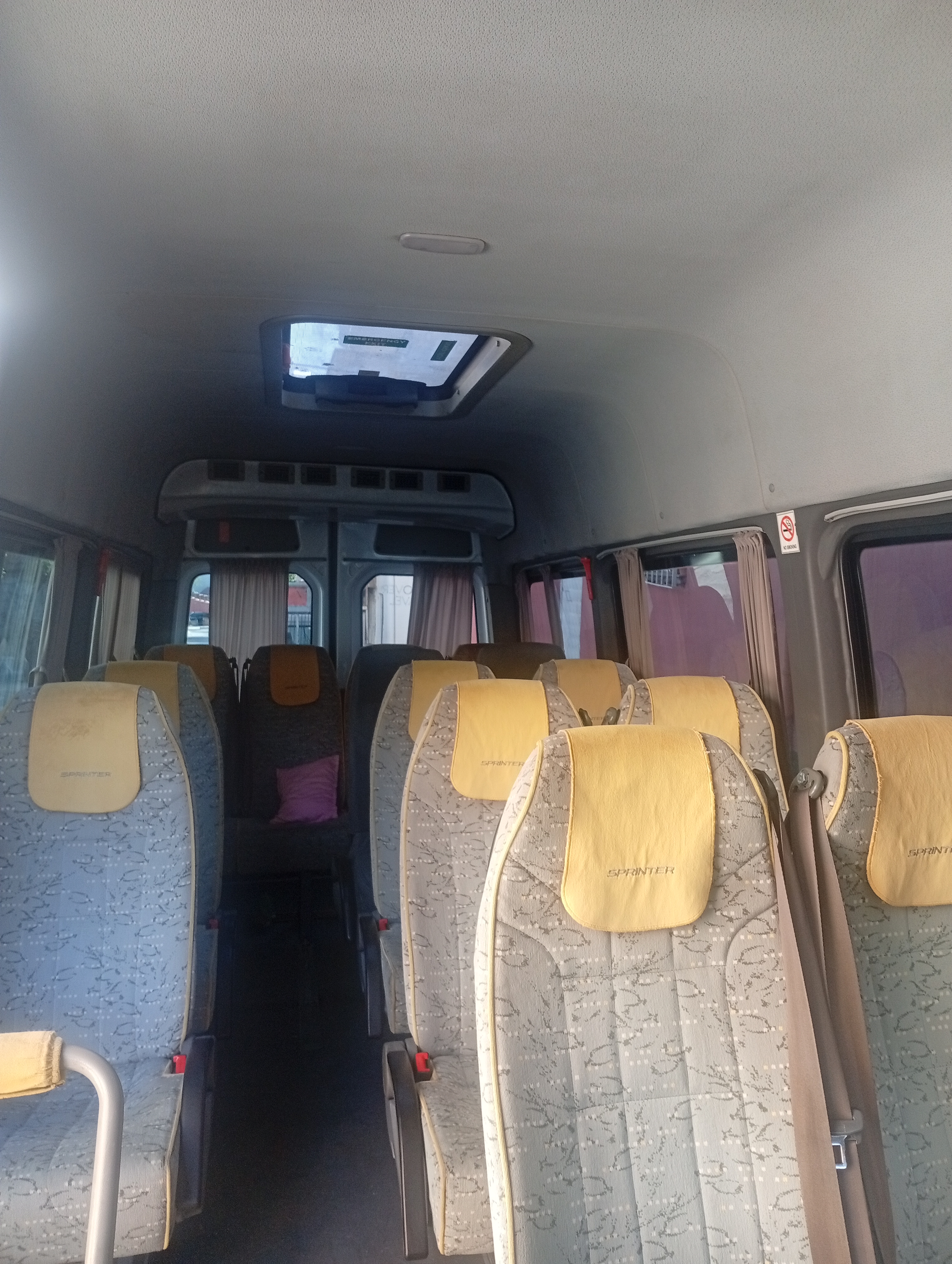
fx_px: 988
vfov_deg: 65.2
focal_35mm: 27
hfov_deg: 51.5
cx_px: 476
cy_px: 632
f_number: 1.8
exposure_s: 1/50
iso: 211
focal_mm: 3.98
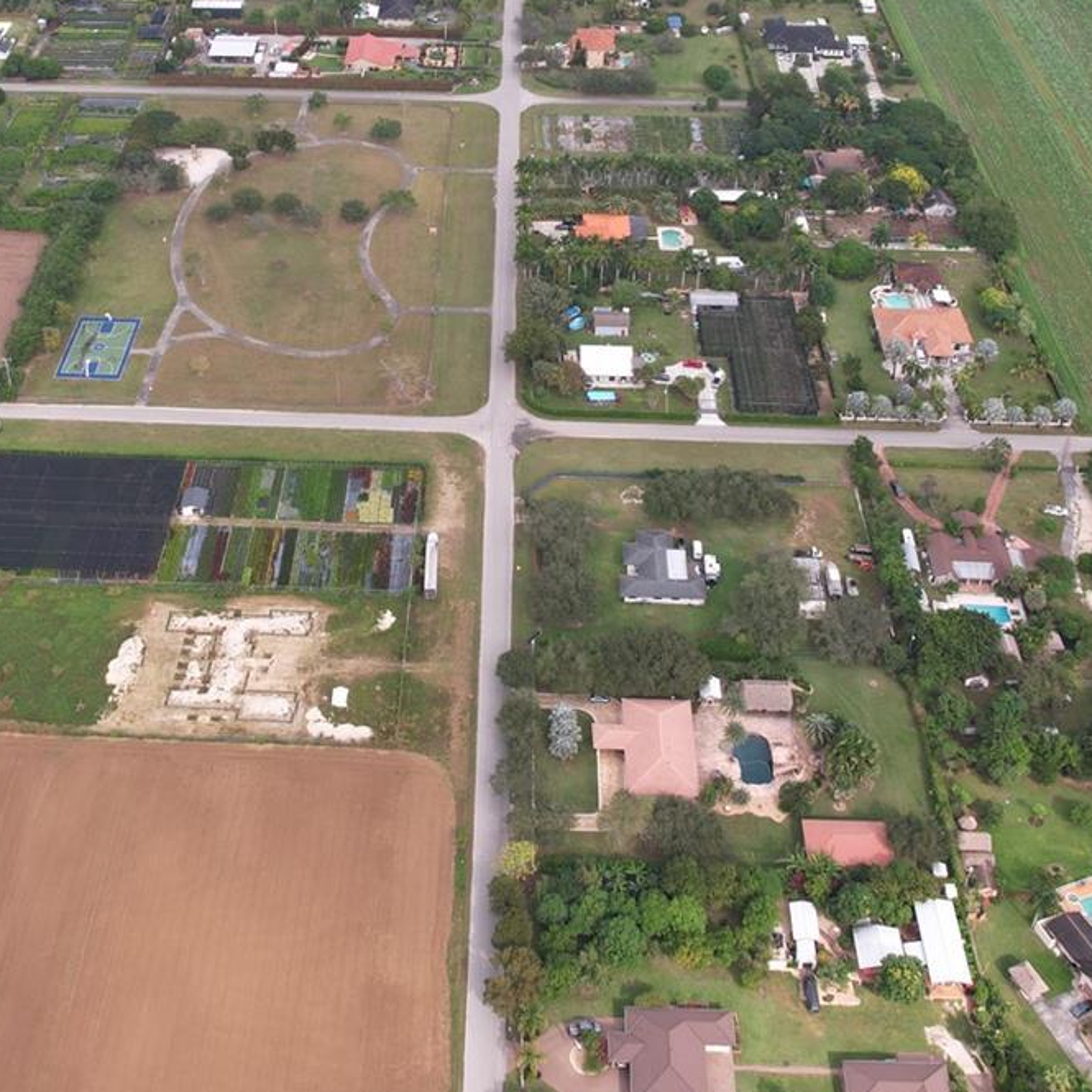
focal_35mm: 45
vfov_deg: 36.9
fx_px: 1606
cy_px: 310
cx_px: 478
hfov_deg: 37.5
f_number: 2.8
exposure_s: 1/60
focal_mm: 8.38
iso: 100
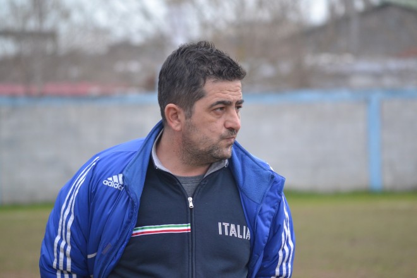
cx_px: 208
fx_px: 3127
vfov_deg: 5.1
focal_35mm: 270
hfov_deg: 7.6
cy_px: 139
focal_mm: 180
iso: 900
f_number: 5.6
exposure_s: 1/500
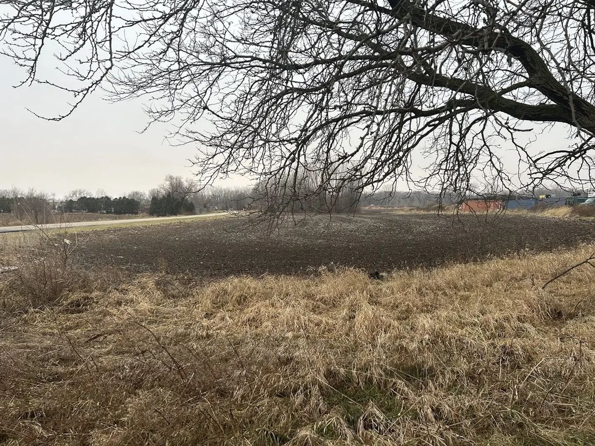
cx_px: 298
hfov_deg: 67.3
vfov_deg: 53.1
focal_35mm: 26
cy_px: 223
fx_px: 447
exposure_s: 1/121
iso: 100
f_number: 1.5
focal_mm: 5.7
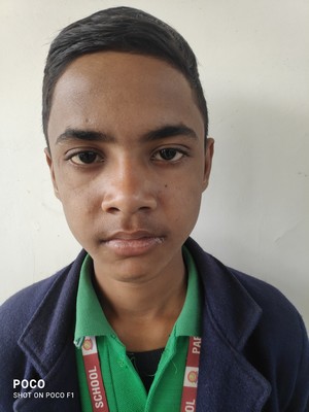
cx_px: 154
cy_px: 206
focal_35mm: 20
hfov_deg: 66.0
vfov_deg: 81.7
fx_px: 238
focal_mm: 3.94
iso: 102
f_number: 1.9
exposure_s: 1/100
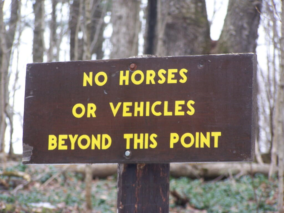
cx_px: 142
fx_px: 1715
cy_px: 106
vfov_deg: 7.1
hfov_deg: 9.5
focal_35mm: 209
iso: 80
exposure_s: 1/125
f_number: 3.2
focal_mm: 34.6
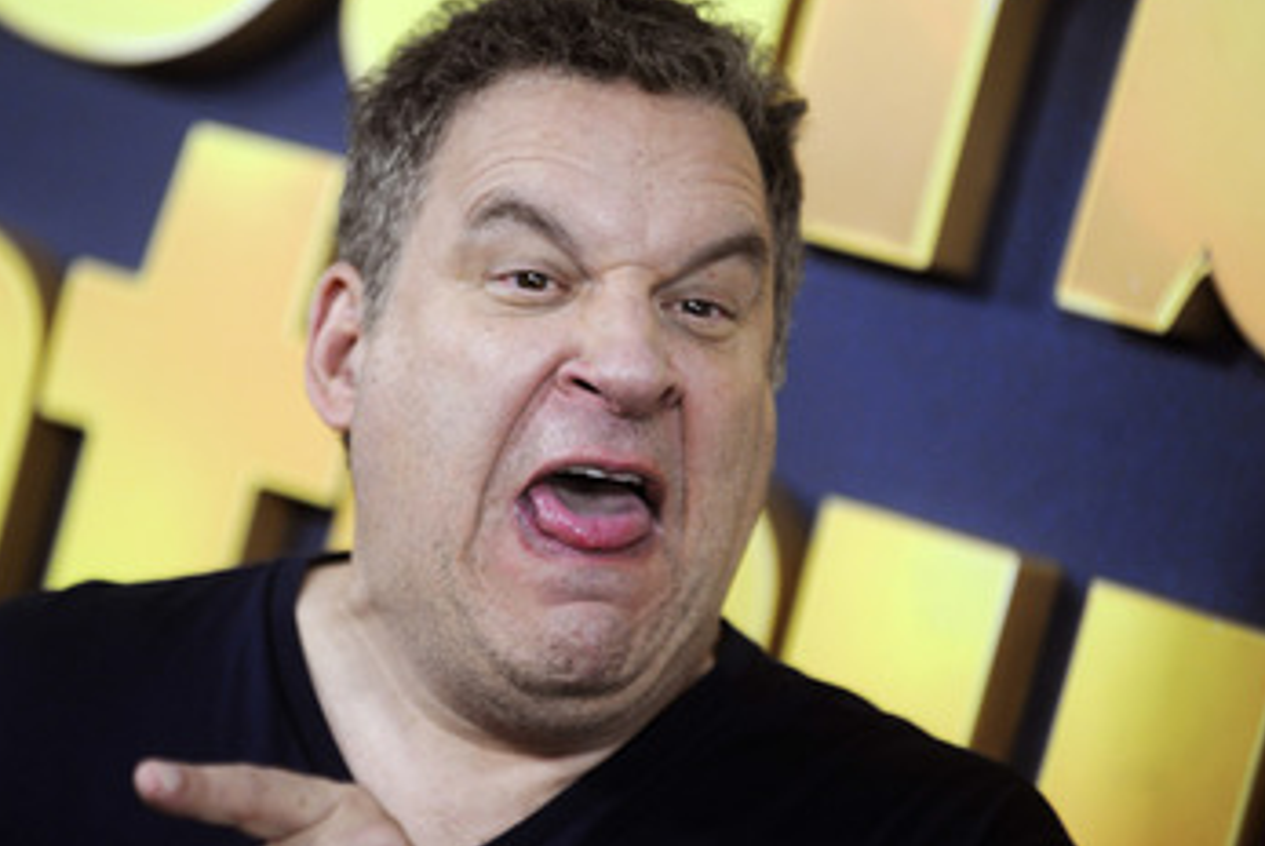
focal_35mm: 259
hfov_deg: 7.9
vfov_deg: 5.3
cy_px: 434
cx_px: 518
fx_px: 9108
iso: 1600
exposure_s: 1/400
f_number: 3.2
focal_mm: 200
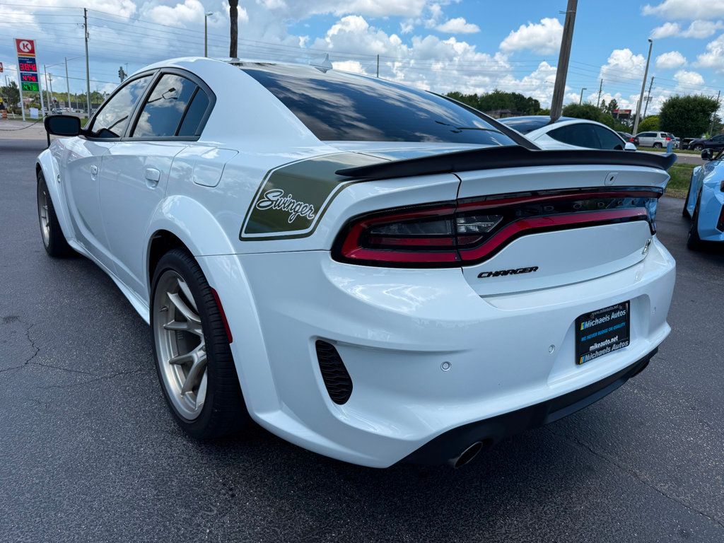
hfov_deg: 71.6
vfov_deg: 56.8
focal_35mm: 24
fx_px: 502
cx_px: 362
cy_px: 272
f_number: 1.78
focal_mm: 6.76
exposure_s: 1/4405
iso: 80
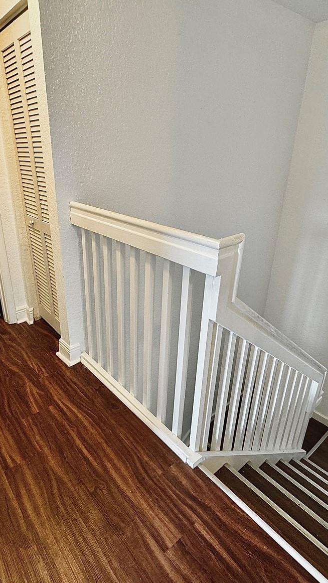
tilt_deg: -22.0
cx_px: 136
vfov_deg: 83.8
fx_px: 325
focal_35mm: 21
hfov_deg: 53.3
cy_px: 282
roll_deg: -0.5
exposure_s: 1/60
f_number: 2.2
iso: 200
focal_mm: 2.22
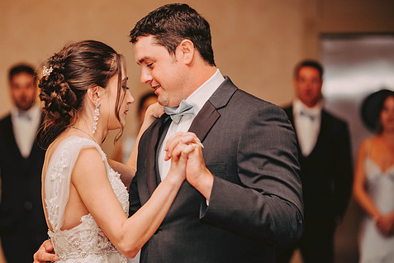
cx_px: 155
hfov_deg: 13.5
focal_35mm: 152
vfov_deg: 9.0
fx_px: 1663
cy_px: 153
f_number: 2.8
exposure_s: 1/60
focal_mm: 125
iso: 800
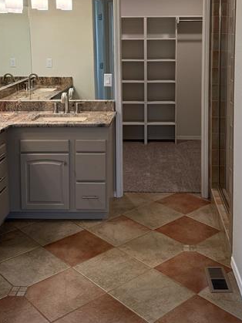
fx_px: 410
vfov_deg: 41.6
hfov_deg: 32.7
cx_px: 150
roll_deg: +0.1
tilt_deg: -6.1
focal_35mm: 44
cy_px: 78
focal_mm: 6.76
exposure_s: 1/235
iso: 200
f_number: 1.78
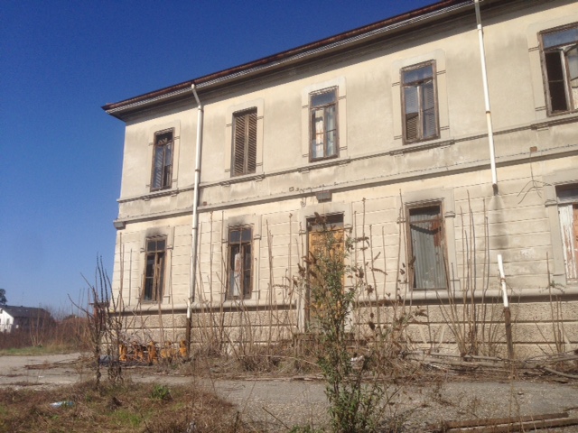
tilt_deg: +13.6
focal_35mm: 33
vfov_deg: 42.9
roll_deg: -1.3
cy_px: 216
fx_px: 551
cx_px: 289
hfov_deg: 55.4
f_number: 2.4
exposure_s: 1/2857
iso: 50
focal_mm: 4.12
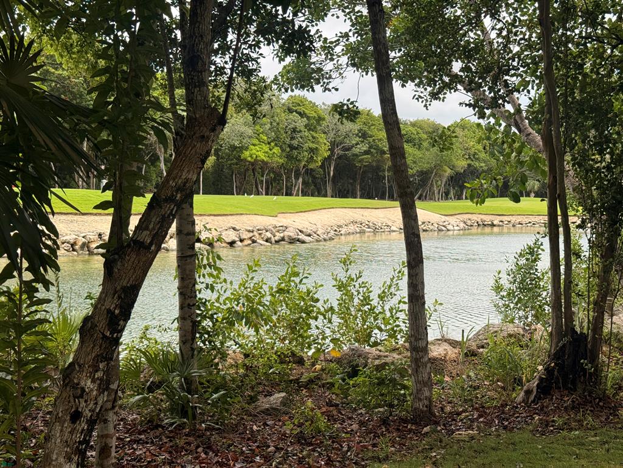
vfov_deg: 30.3
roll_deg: -0.9
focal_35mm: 48
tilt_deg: -2.4
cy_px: 234
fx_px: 864
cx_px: 312
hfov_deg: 39.7
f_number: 1.78
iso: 64
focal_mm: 6.76
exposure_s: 1/1715
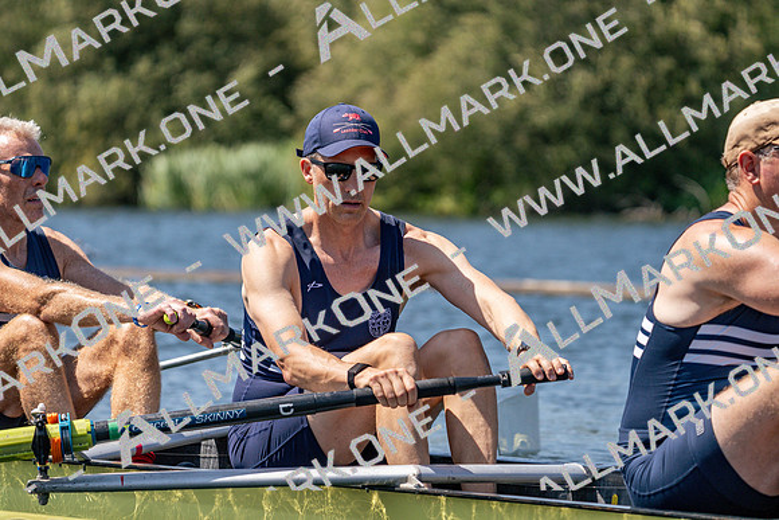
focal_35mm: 245
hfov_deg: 8.4
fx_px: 5303
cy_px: 260
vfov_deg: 5.6
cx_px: 390
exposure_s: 1/2000
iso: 320
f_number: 5.6
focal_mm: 245
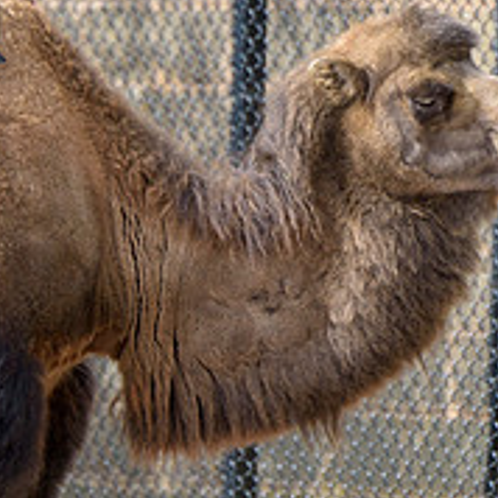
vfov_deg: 1.3
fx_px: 22038
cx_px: 80
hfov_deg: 1.3
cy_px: 210
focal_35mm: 1354
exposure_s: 1/800
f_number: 5.6
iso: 400
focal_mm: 400
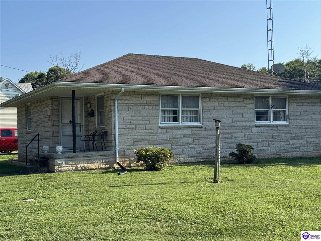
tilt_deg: +2.5
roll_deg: +1.9
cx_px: 160
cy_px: 120
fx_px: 445
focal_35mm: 48
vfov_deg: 30.3
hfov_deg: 39.7
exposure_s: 1/2833
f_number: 1.78
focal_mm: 6.76
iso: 64
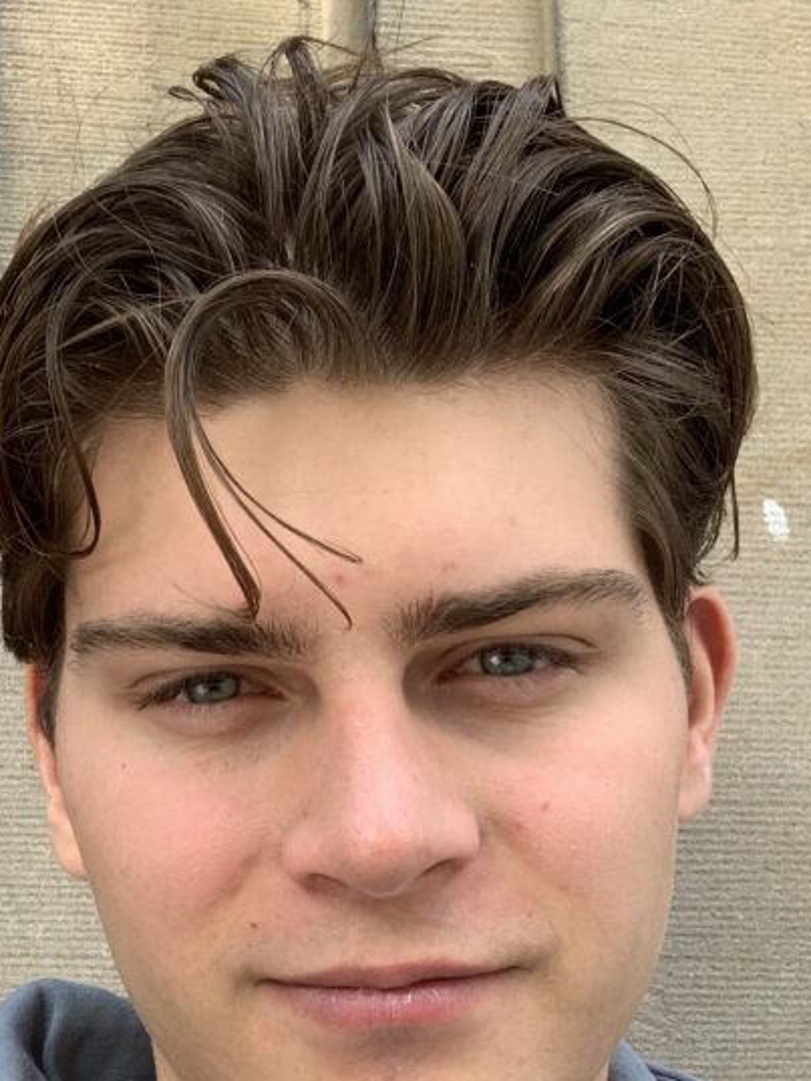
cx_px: 246
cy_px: 729
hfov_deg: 23.9
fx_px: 1905
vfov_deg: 31.4
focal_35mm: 61
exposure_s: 1/135
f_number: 2.2
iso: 16
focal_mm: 2.87
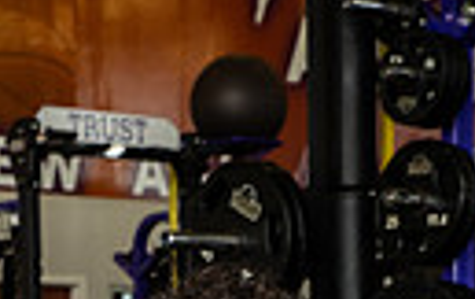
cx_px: 136
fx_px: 2204
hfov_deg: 12.3
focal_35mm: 170
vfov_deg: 7.2
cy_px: 735
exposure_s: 1/250
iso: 800
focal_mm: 48
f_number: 7.1
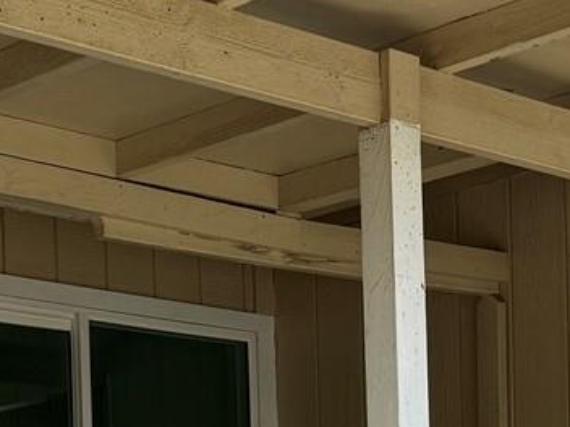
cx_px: 151
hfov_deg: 17.9
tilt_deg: +0.7
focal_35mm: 109
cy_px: 671
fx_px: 1795
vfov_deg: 12.8
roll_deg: +1.6
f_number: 1.78
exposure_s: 1/2331
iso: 80
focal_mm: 6.76
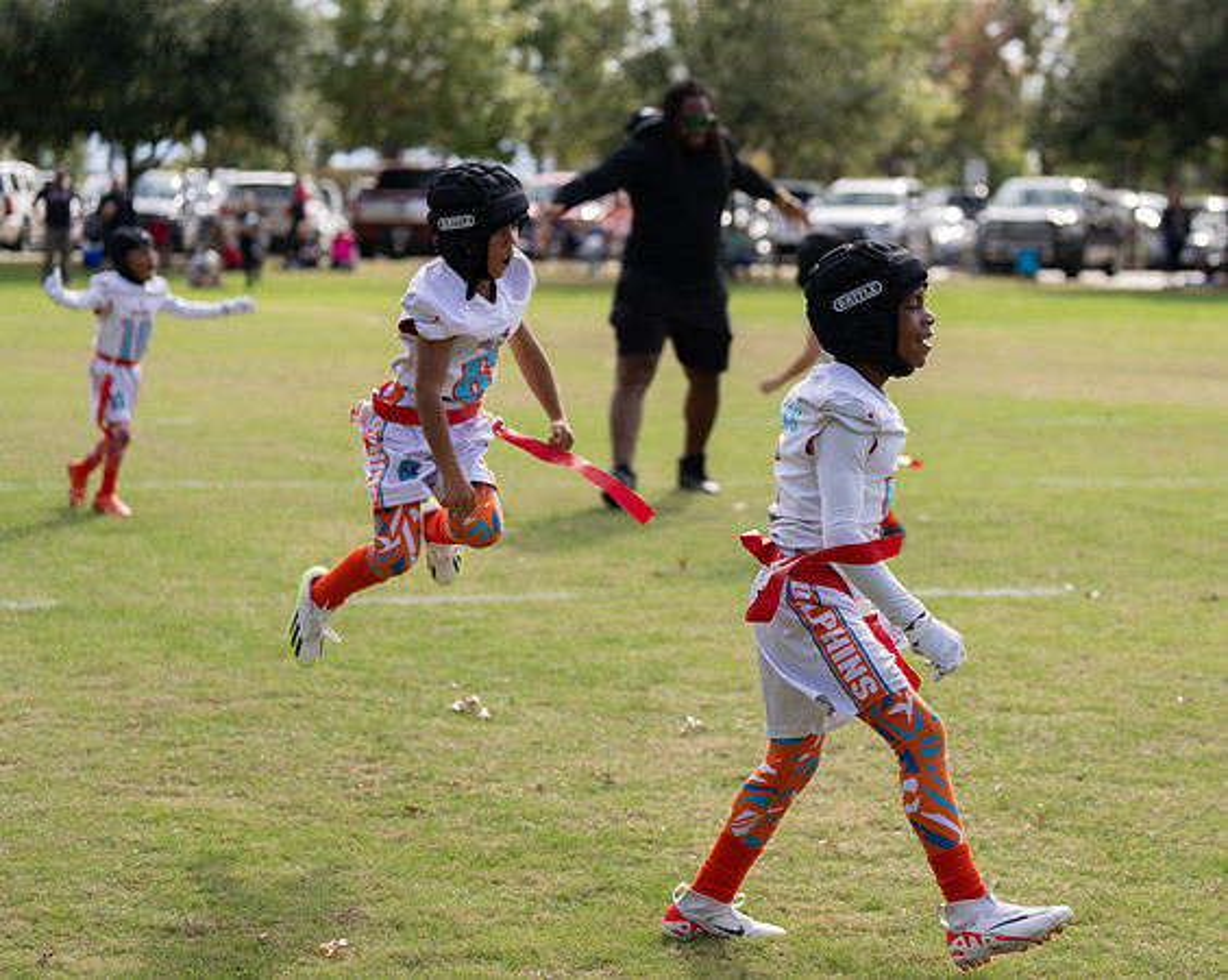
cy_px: 436
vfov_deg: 17.1
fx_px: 3255
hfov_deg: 21.3
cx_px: 816
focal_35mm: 90
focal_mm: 70
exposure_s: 1/1600
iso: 100
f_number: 2.8
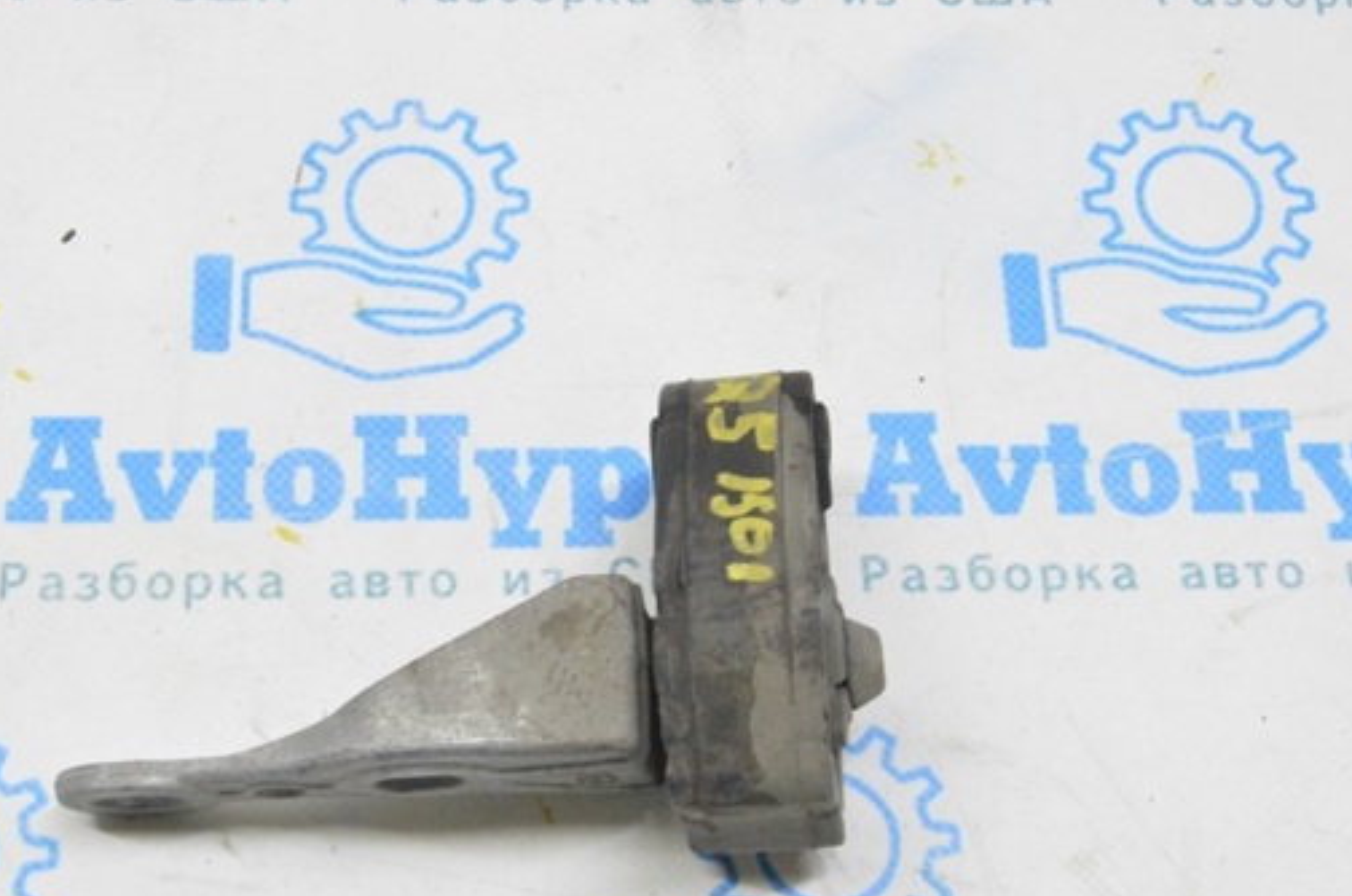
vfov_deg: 22.1
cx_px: 542
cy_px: 535
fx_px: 2287
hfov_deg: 32.8
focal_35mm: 61
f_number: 20
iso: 6400
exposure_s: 1/20
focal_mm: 32
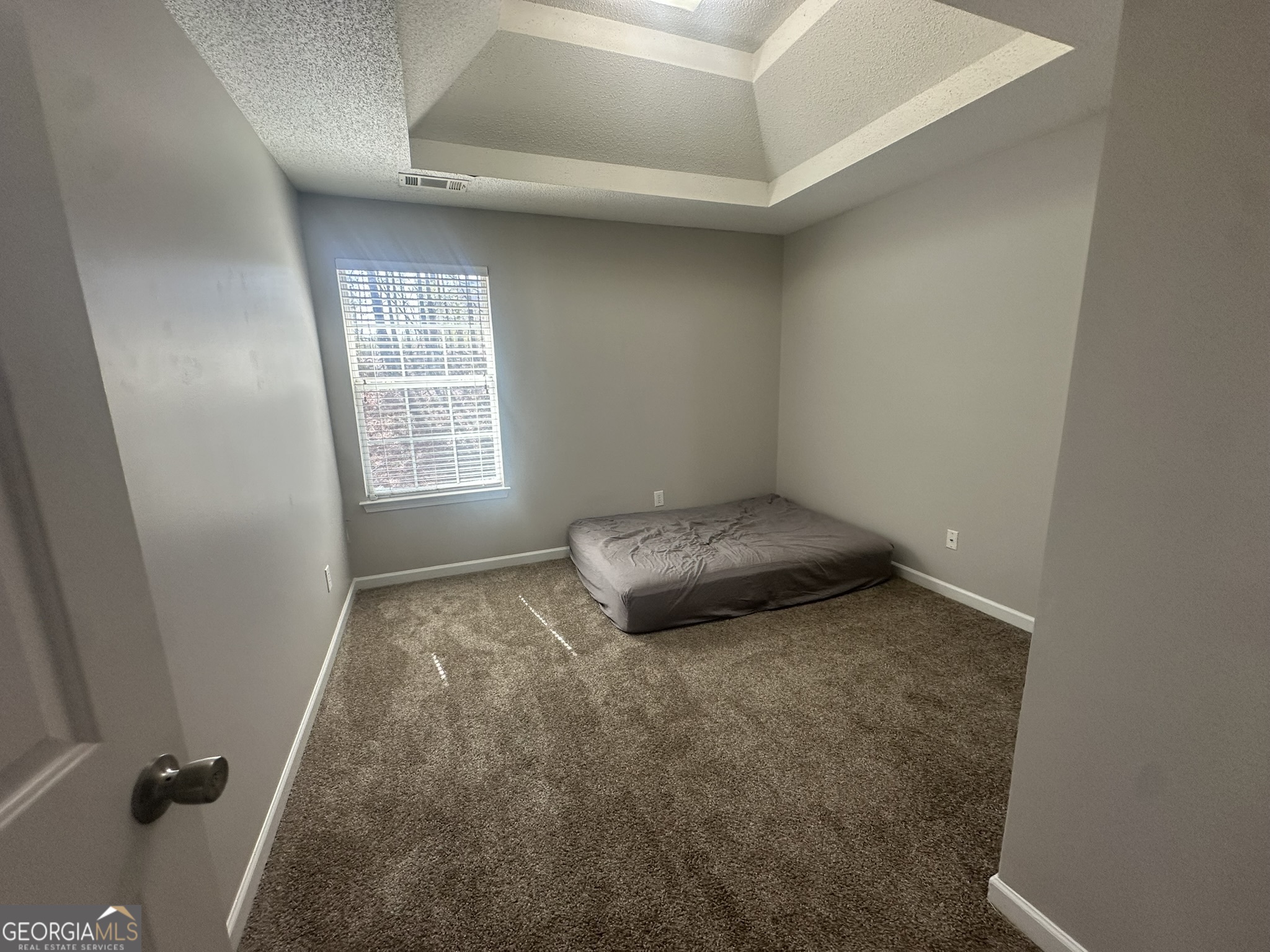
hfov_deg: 102.1
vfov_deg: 85.7
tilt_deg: -10.6
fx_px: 514
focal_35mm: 14
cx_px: 635
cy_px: 476
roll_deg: +1.3
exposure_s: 1/120
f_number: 2.2
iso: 125
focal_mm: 2.22
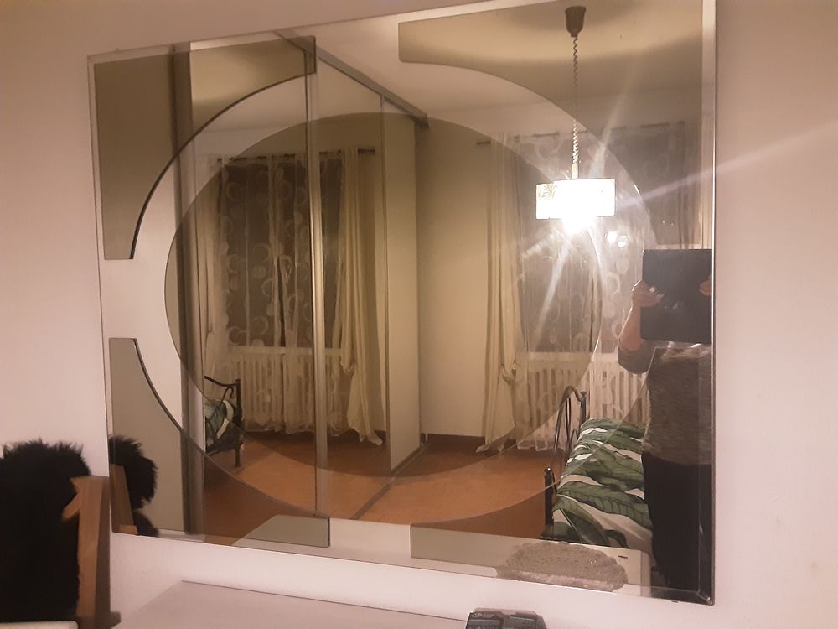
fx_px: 678
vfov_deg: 49.7
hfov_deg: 63.4
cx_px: 419
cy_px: 314
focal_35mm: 28
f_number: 1.9
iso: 500
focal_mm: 2.9
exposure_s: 1/20
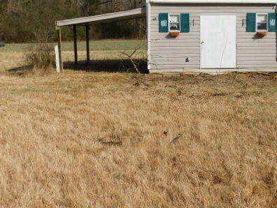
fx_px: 464
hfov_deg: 32.8
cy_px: 80
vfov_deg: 25.2
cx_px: 196
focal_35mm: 58
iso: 125
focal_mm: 6.3
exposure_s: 1/500
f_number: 7
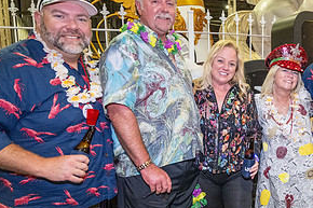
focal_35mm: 32
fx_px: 278
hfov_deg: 55.7
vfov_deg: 41.0
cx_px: 237
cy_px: 120
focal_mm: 16
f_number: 4
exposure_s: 1/125
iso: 5000
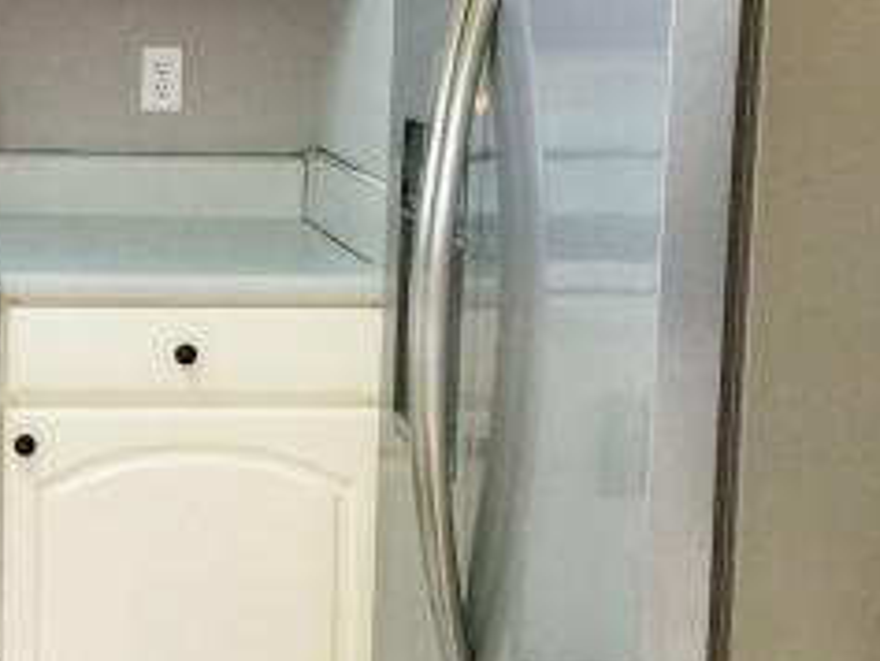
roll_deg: -0.8
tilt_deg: -9.3
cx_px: -356
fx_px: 2493
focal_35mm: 98
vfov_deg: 15.0
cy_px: 160
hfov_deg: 18.2
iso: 32
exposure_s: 1/15
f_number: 2.2
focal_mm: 4.15
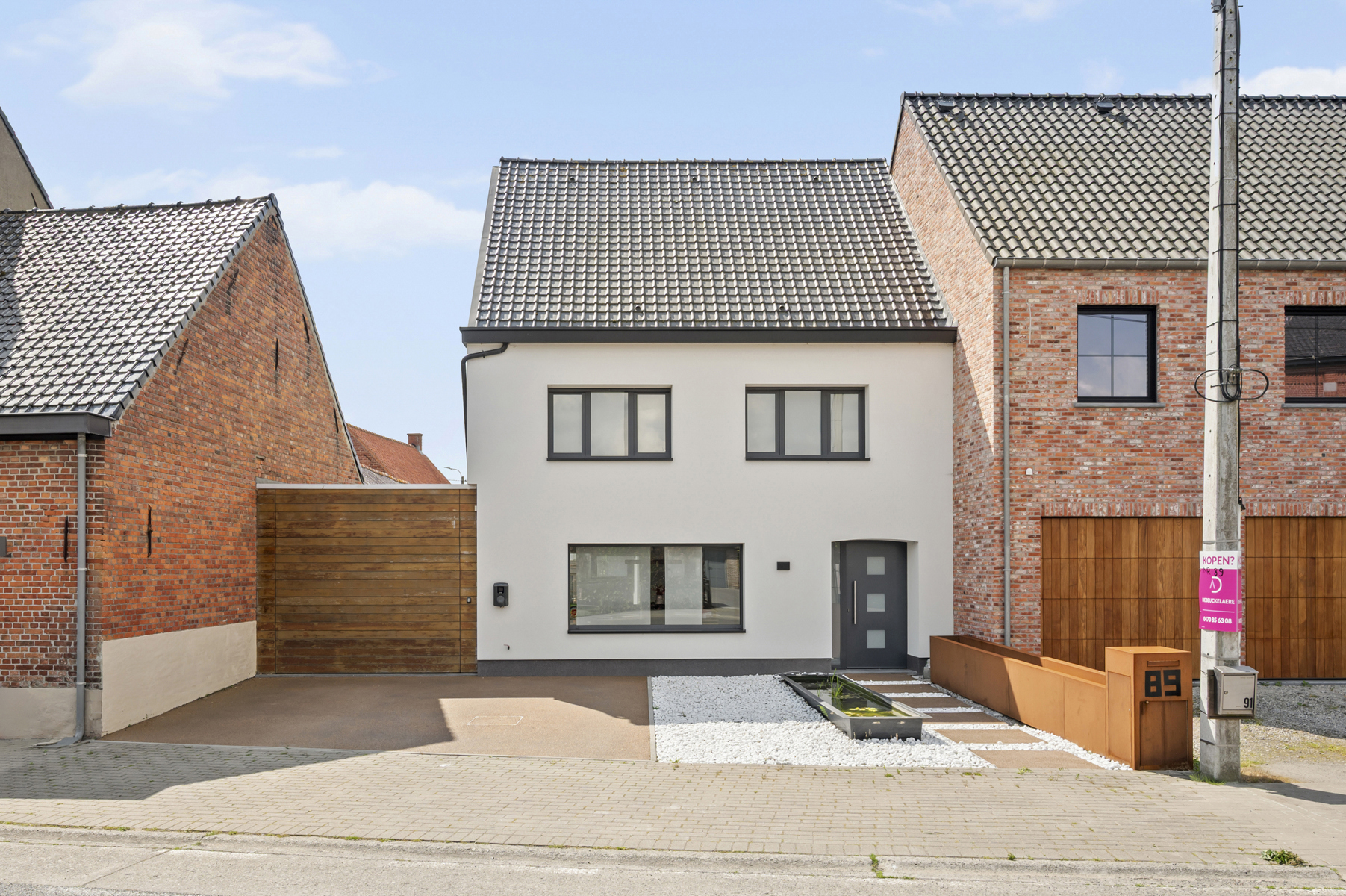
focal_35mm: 21
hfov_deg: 81.2
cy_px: 448
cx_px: 673
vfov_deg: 59.4
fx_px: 785
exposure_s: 1/160
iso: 250
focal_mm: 21
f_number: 11
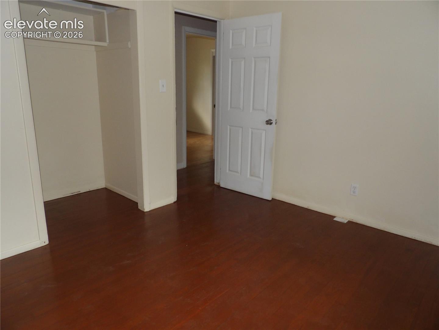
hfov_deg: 71.6
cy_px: 165
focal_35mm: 24
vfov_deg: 56.8
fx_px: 304
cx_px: 220
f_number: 3.2
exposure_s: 1/33
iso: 200
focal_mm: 4.3
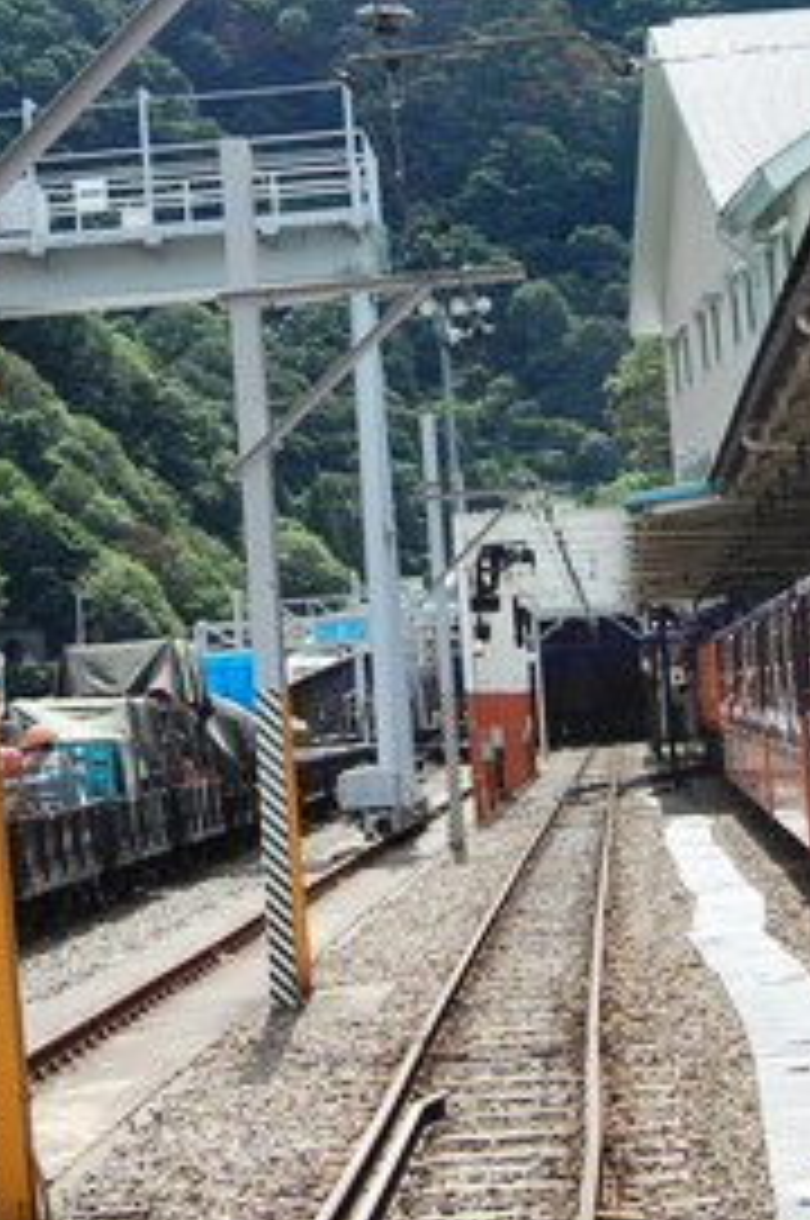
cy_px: 338
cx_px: 254
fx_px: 3489
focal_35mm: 103
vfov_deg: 19.7
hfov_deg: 13.2
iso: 200
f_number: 8
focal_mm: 31
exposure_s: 1/250
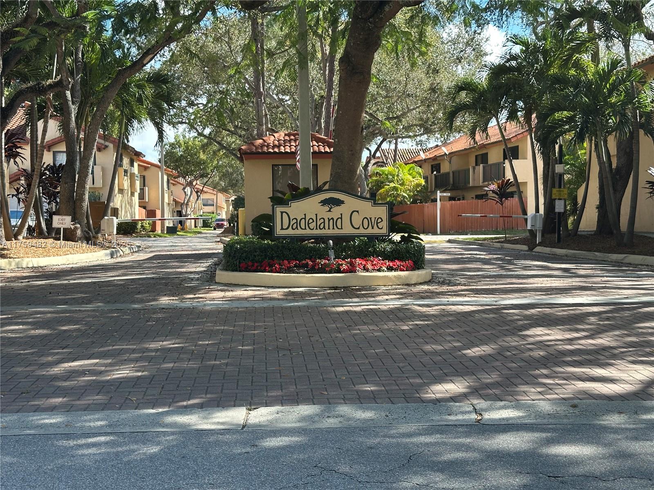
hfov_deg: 39.7
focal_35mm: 48
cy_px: 245
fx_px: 907
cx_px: 327
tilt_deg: -3.2
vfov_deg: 30.3
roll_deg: +1.2
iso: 64
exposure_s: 1/843
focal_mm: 6.86
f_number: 1.78
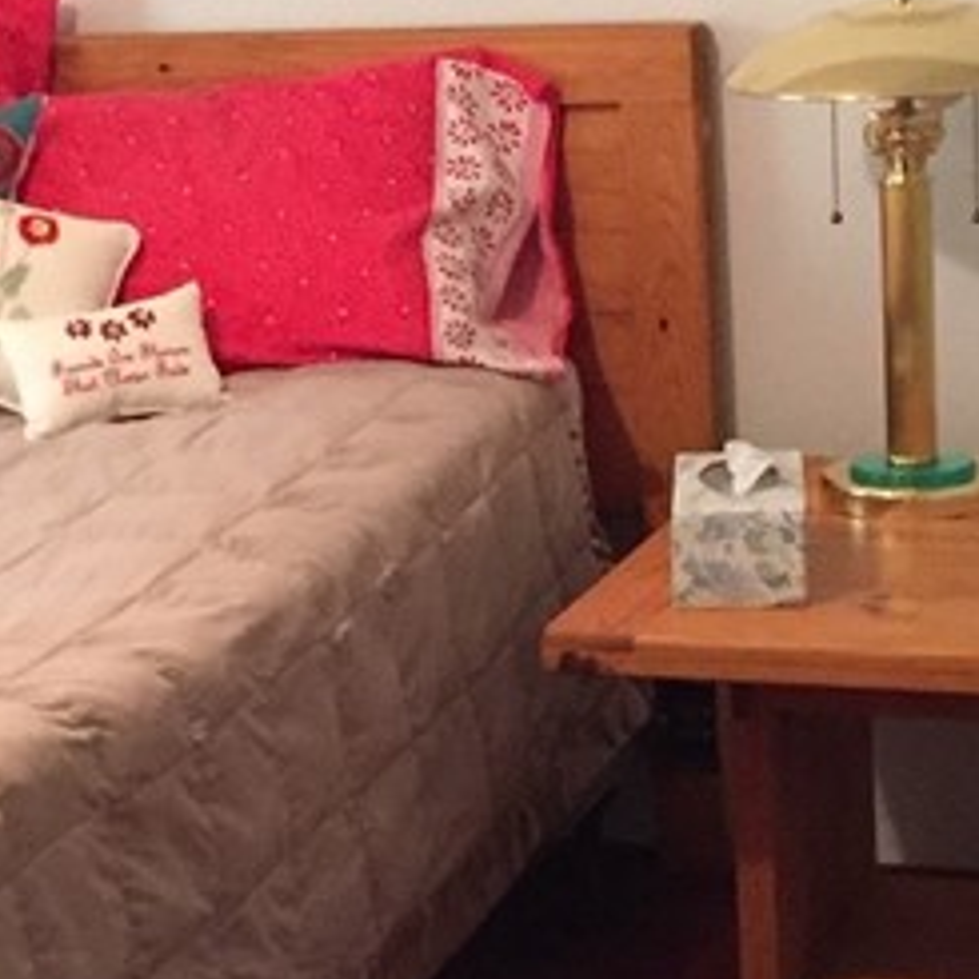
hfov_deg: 16.2
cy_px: 448
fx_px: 3424
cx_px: 316
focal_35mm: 107
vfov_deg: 16.3
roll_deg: +4.4
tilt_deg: -13.8
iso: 250
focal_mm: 4.15
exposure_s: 1/30
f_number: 2.2
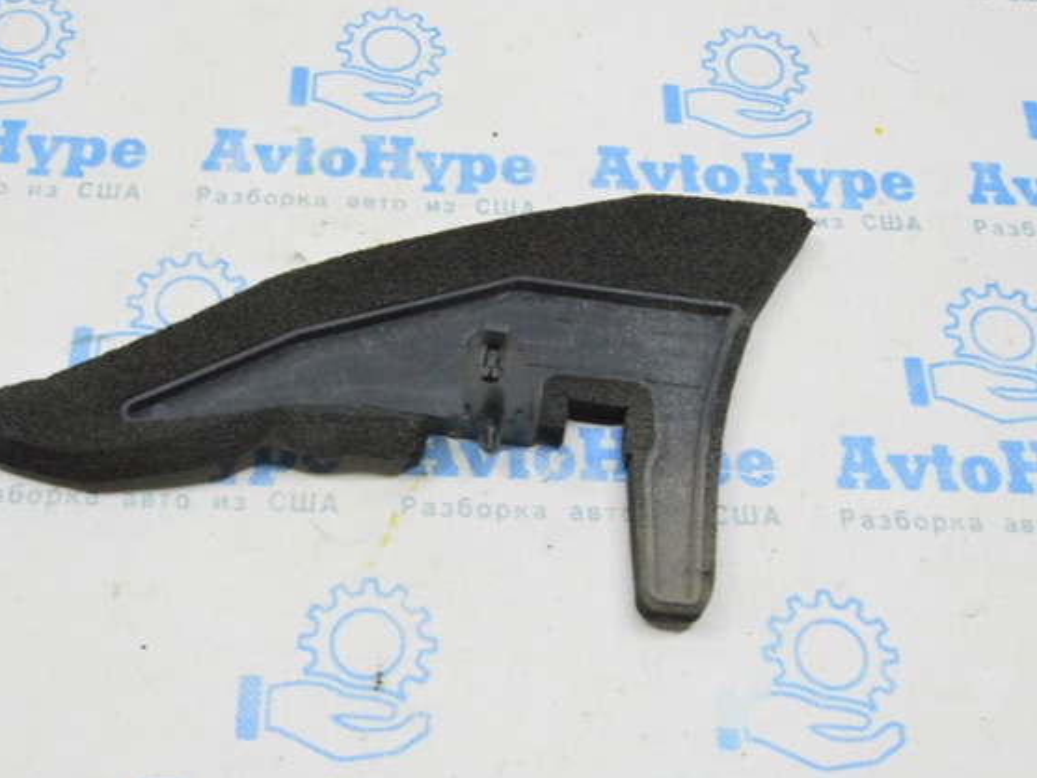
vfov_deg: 33.6
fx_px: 1288
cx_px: 443
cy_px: 392
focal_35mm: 43
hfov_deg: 43.7
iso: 6400
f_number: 20
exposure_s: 1/20
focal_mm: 26
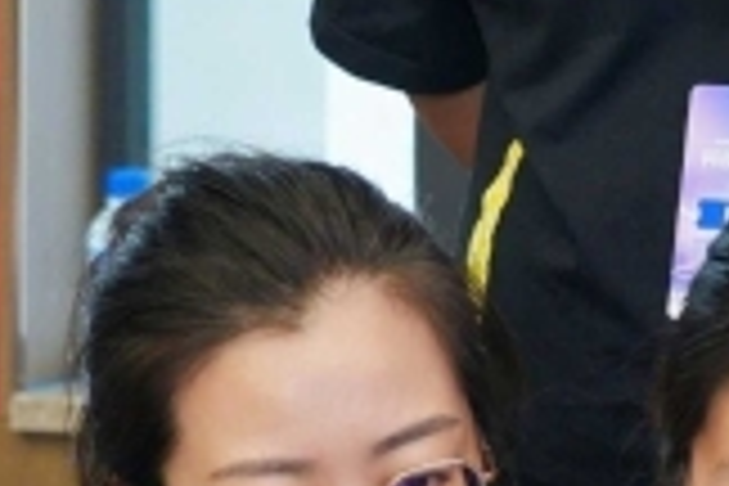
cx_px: 756
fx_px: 6743
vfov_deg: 4.1
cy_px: 297
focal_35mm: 333
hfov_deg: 6.2
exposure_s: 1/16
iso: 1250
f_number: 4
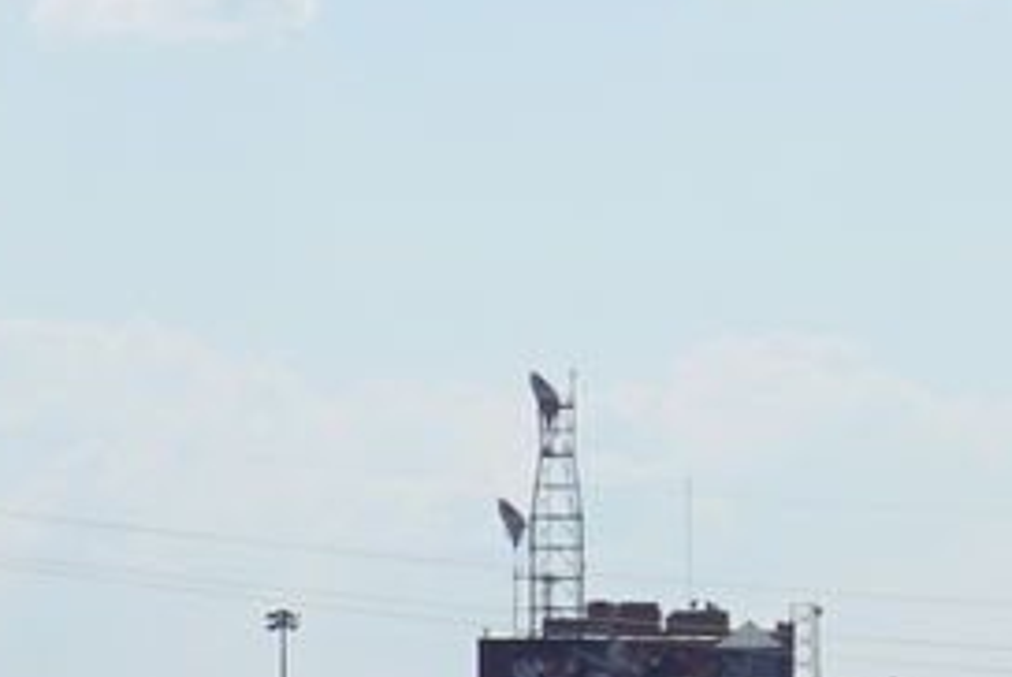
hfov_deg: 6.9
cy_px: 617
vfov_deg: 4.7
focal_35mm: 296
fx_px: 8330
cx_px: 1377
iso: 100
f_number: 11
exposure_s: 1/320
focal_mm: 28
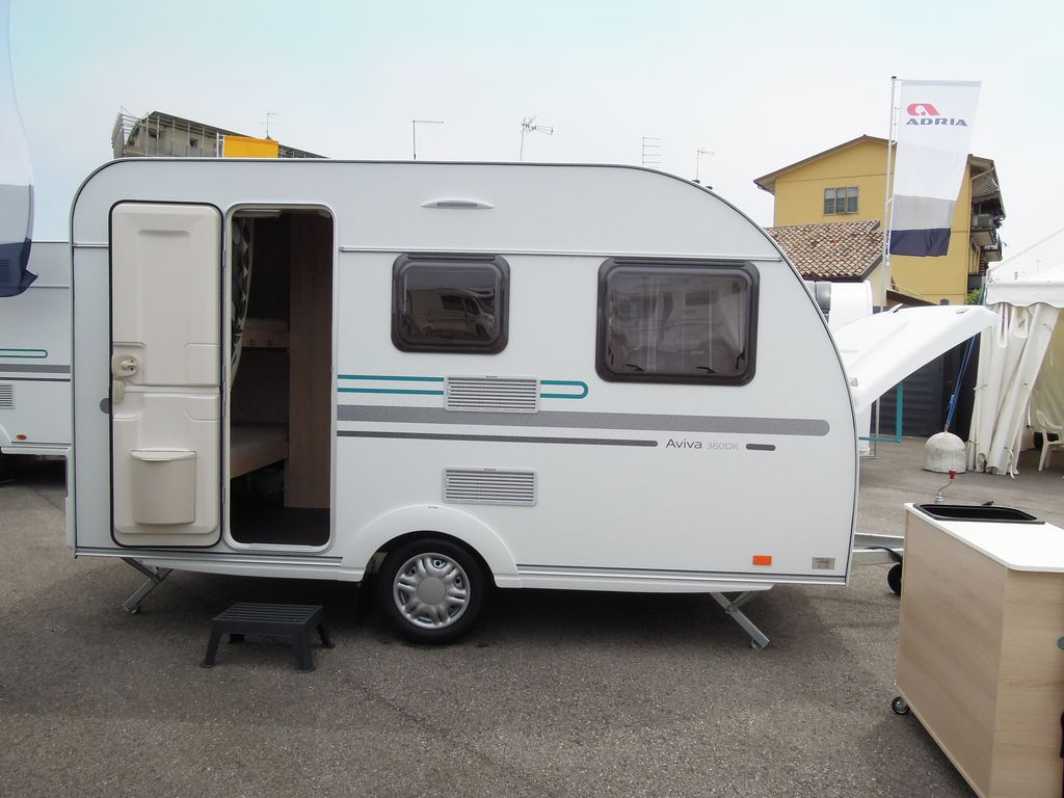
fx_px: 861
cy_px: 399
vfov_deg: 49.7
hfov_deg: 63.4
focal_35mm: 28
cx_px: 532
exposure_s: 1/1250
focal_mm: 5
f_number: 4.5
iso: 160
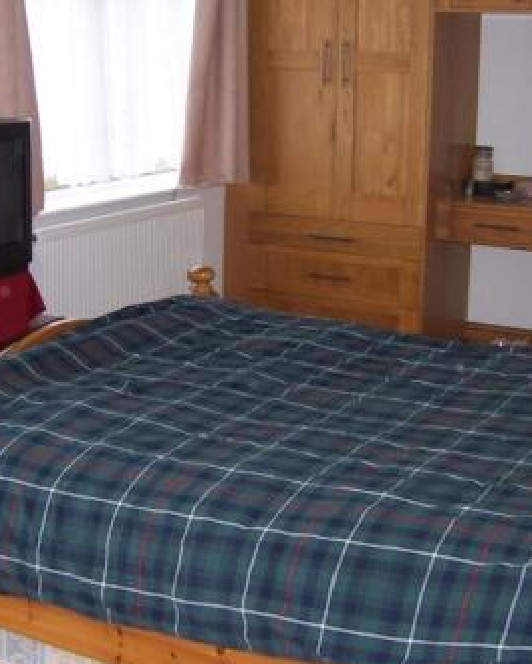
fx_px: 1220
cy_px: 275
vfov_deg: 30.4
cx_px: 178
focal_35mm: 62
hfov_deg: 24.5
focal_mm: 6
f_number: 3
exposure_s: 1/60
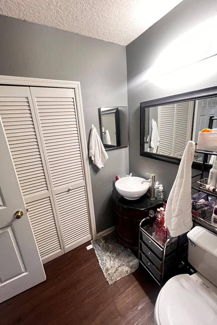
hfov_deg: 81.2
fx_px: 127
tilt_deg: -16.7
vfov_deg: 104.2
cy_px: 164
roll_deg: +4.5
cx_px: 105
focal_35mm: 14
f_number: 1.8
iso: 800
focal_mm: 1.57
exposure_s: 1/40
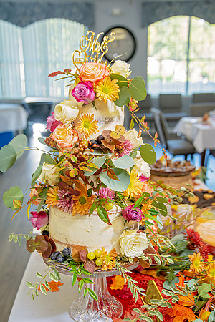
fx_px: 430
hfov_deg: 28.1
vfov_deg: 41.1
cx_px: 108
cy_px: 161
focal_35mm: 48
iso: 400
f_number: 4
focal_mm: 48
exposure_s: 1/100
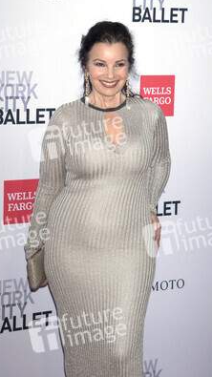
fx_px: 870
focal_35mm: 87
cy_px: 187
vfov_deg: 24.5
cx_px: 105
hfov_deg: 13.9
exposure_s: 1/200
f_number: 7.1
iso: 640
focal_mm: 82
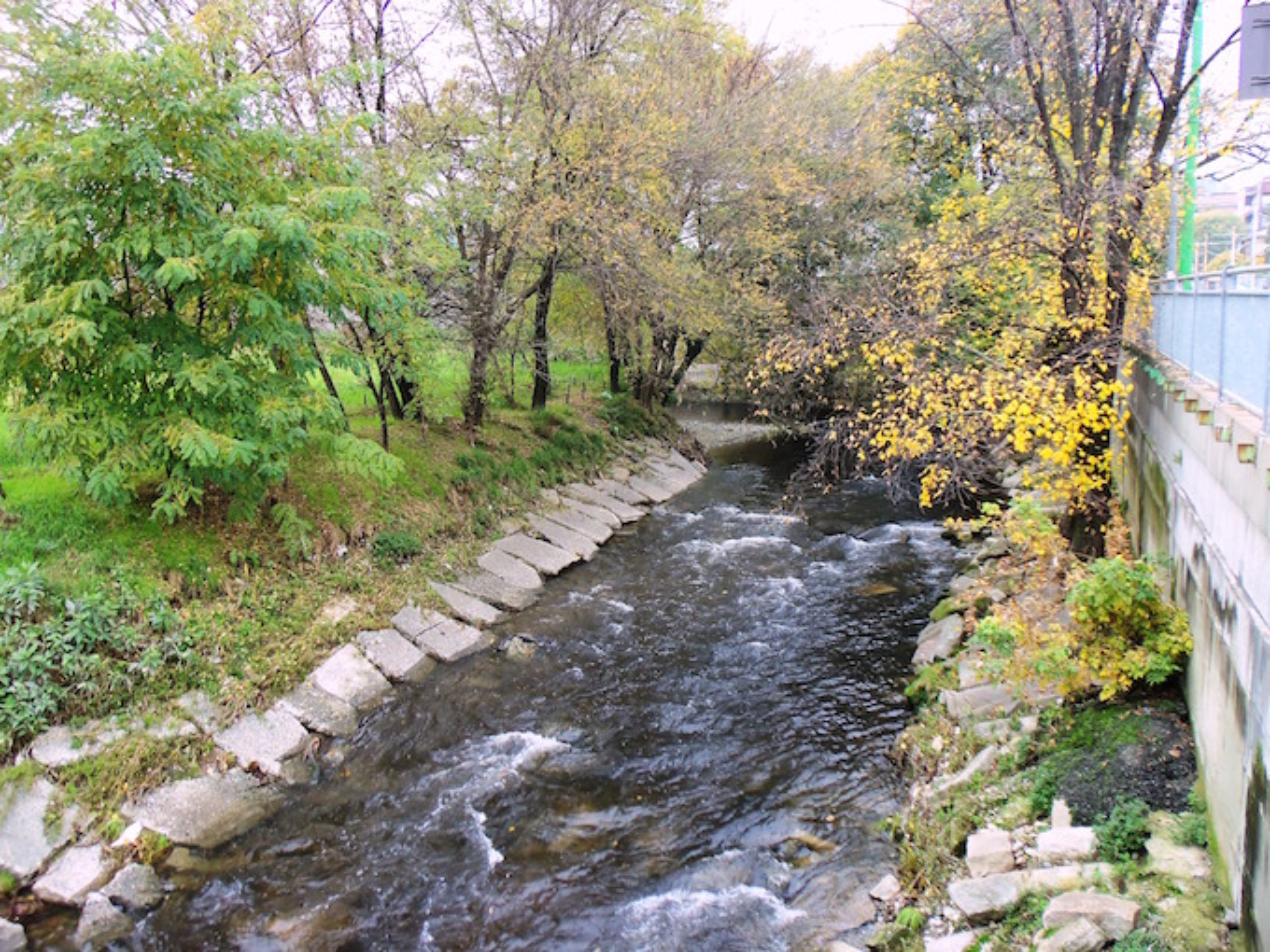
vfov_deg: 48.2
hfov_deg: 61.7
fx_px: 1064
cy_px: 476
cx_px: 635
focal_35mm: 29
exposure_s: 1/60
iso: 80
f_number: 3.4
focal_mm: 5.2
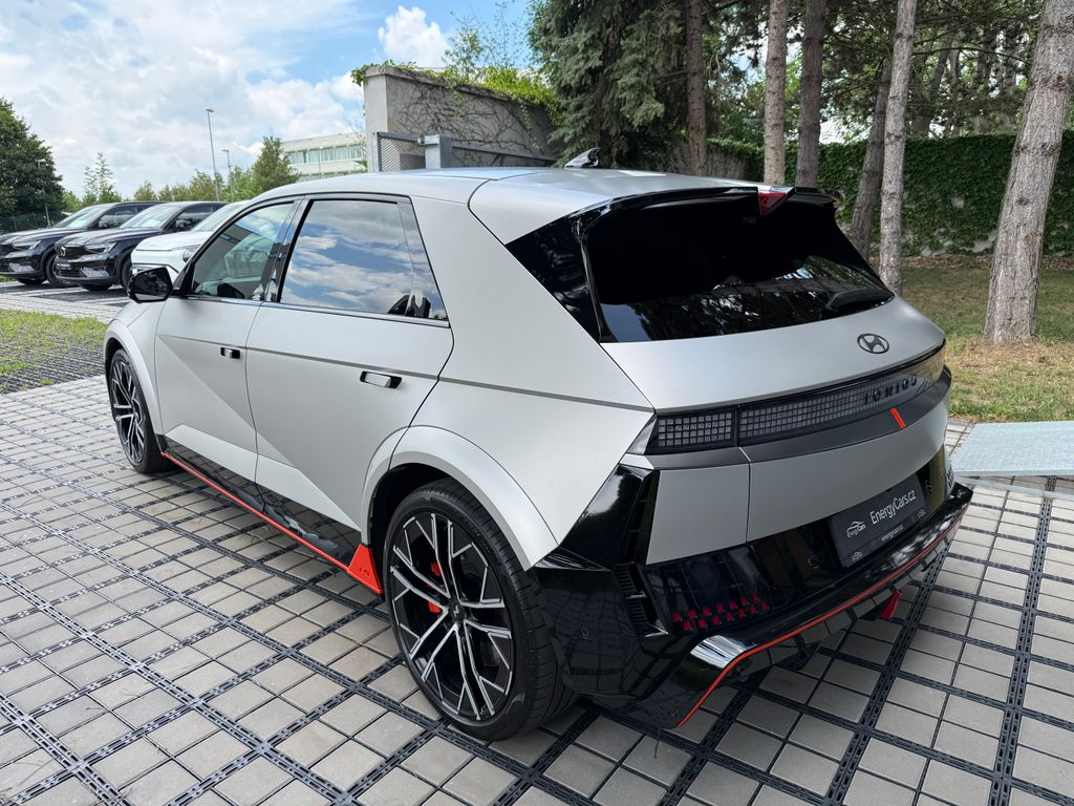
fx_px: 745
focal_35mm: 24
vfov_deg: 56.8
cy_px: 403
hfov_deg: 71.6
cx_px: 537
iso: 80
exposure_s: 1/1314
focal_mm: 6.76
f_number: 1.78
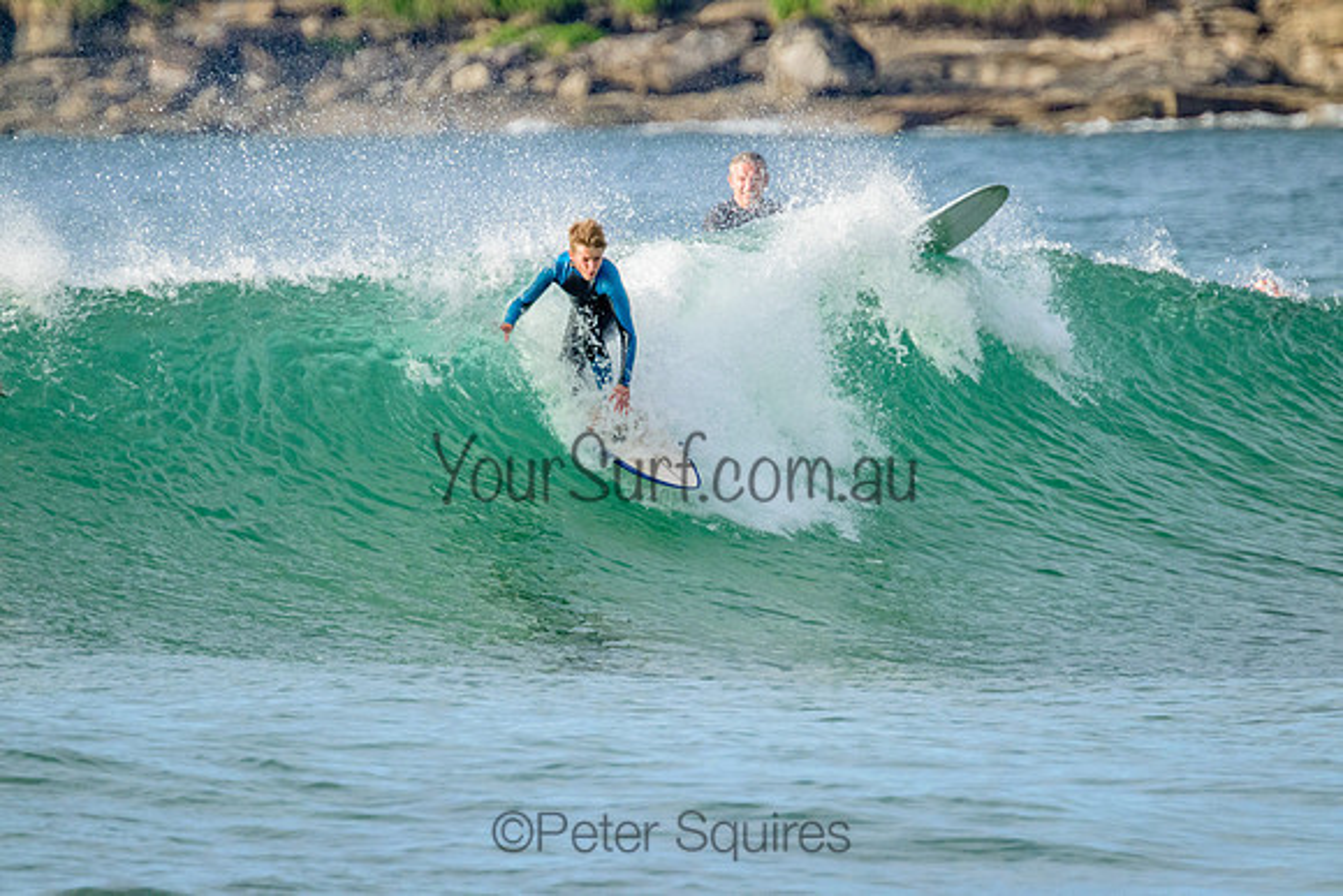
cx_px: 672
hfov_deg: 2.6
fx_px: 29850
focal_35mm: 800
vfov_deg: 1.7
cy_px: 448
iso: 3600
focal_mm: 800
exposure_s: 1/1250
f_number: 11
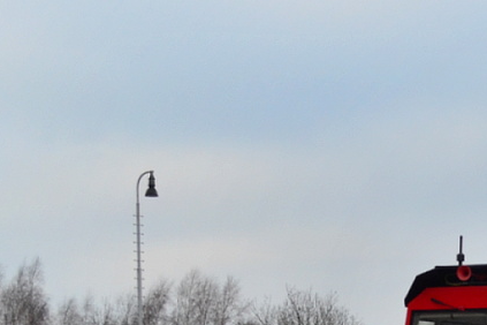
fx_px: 1380
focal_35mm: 102
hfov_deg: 18.5
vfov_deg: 13.1
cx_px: 647
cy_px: 368
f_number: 5.6
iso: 400
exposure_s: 1/250
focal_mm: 24
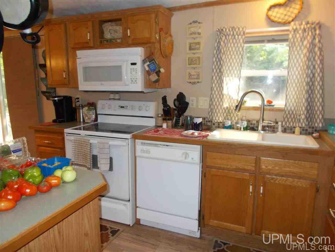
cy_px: 126
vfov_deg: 53.1
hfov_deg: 67.3
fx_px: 252
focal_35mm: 26
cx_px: 168
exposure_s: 1/25
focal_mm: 4.6
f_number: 3.2
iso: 200
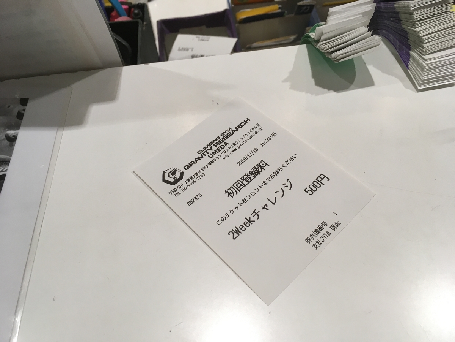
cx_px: 228
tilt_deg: -56.7
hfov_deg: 61.7
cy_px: 171
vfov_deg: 48.2
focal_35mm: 29
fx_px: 381
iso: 25
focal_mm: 4.15
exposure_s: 1/30
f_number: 2.2
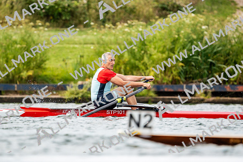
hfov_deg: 2.3
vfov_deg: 1.5
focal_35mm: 900
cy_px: 81
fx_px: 6076
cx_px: 122
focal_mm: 600
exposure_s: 1/2000
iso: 640
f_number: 6.3
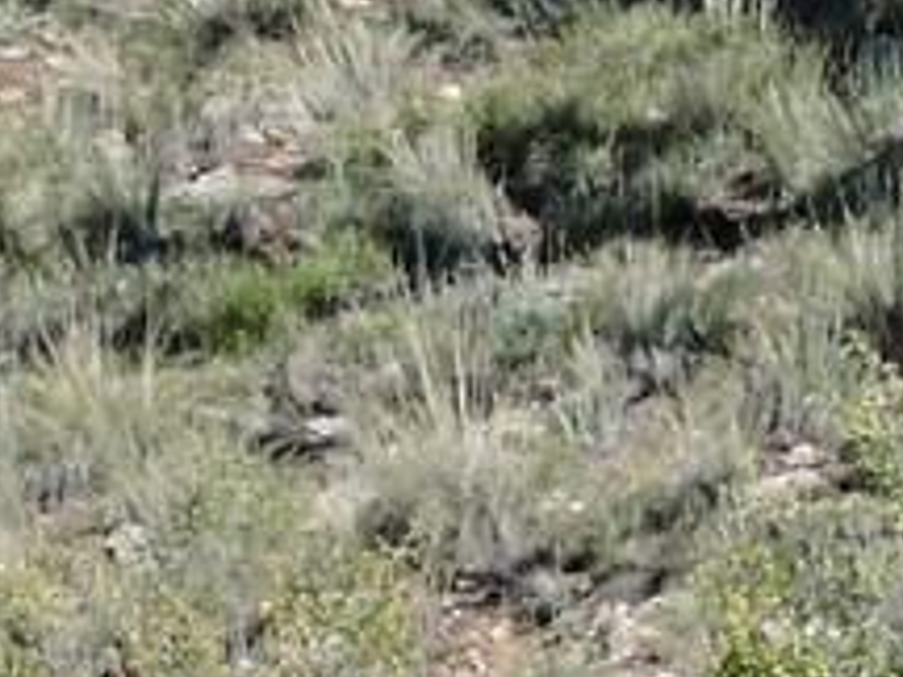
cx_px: -109
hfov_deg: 1.7
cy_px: -1642
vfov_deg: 1.3
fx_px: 29973
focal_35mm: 1149
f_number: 4.4
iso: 100
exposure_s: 1/500
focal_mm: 27.6
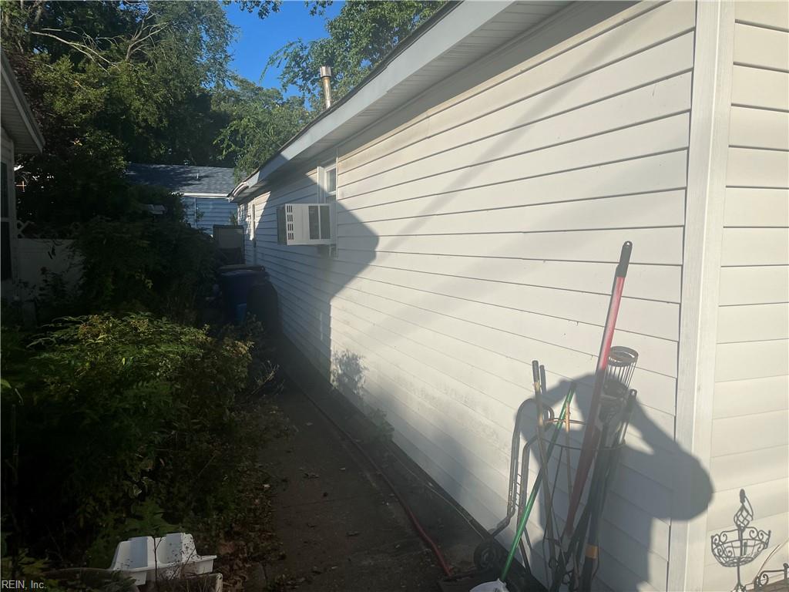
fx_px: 593
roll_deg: -0.6
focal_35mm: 26
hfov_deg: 67.3
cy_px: 296
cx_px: 394
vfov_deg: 53.1
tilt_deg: -4.2
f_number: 1.6
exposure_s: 1/5848
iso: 50
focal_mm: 5.1
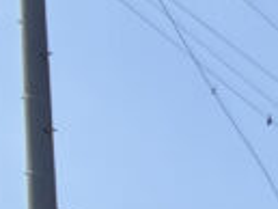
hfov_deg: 9.4
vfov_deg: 9.4
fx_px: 892
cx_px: 985
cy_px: 685
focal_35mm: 111
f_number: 2.2
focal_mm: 2.22
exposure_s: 1/914
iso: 50
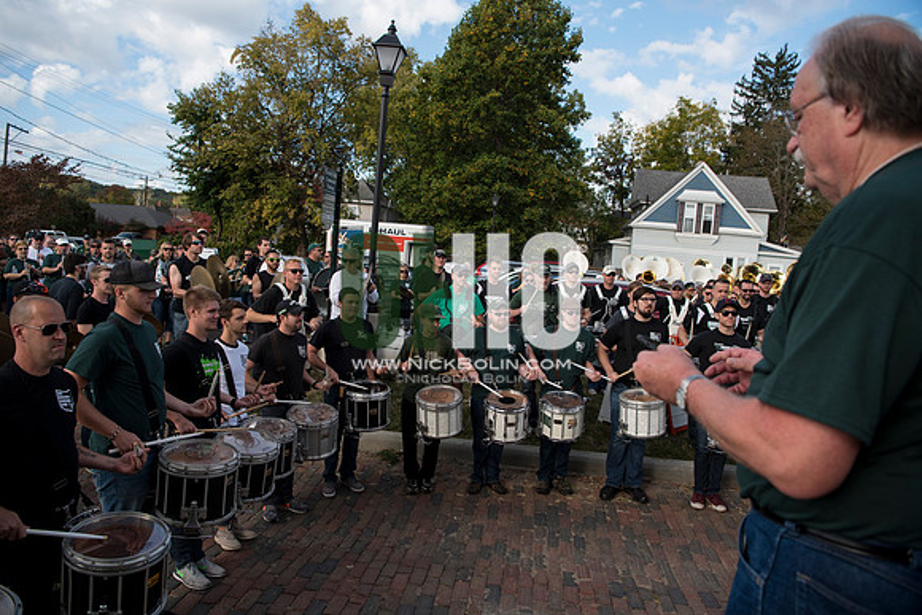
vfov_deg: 53.2
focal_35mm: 24
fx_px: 615
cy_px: 308
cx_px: 461
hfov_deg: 73.7
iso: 250
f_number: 4.5
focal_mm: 24
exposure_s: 1/1000
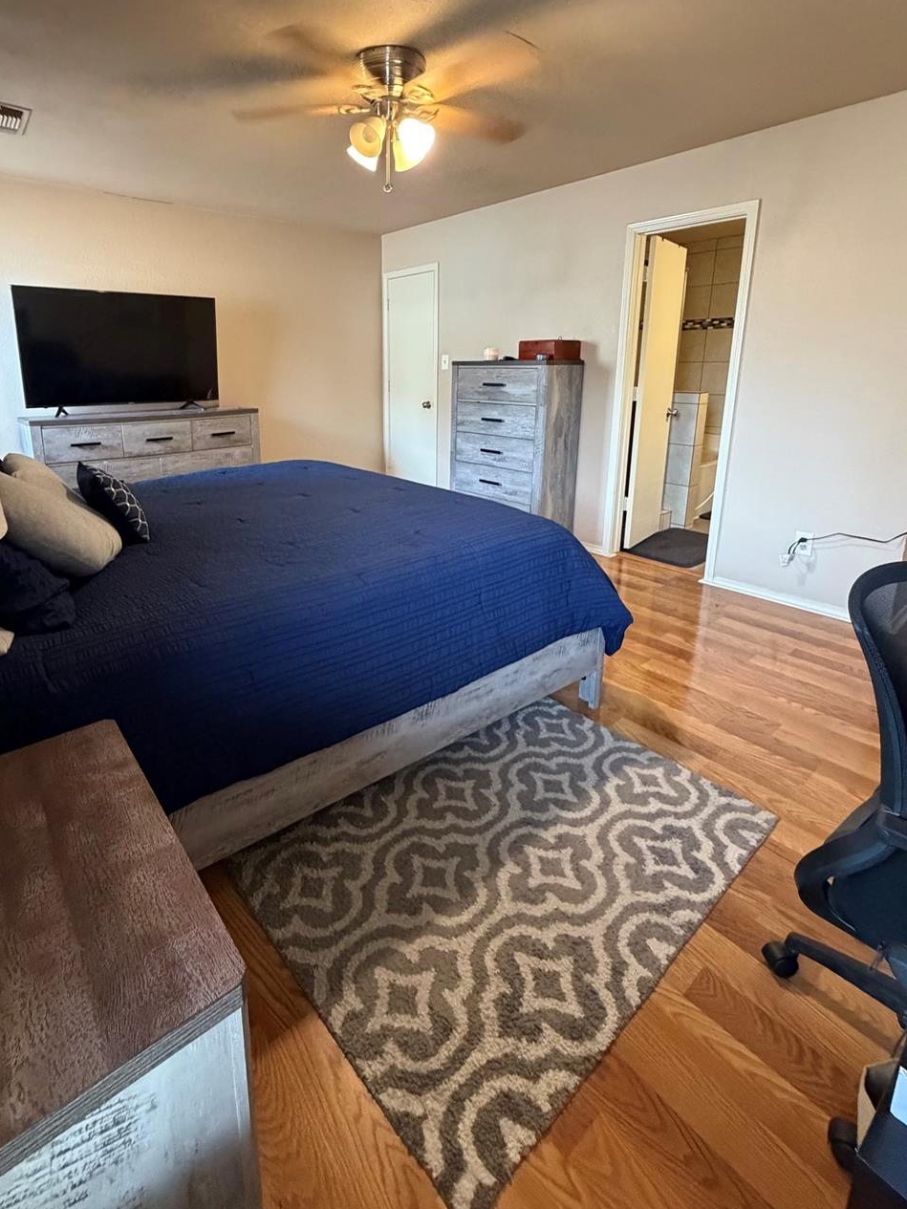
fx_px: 594
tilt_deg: -12.7
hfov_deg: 74.3
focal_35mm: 17
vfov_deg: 90.2
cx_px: 388
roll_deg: +0.6
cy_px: 502
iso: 640
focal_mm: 2.22
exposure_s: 1/60
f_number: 2.2
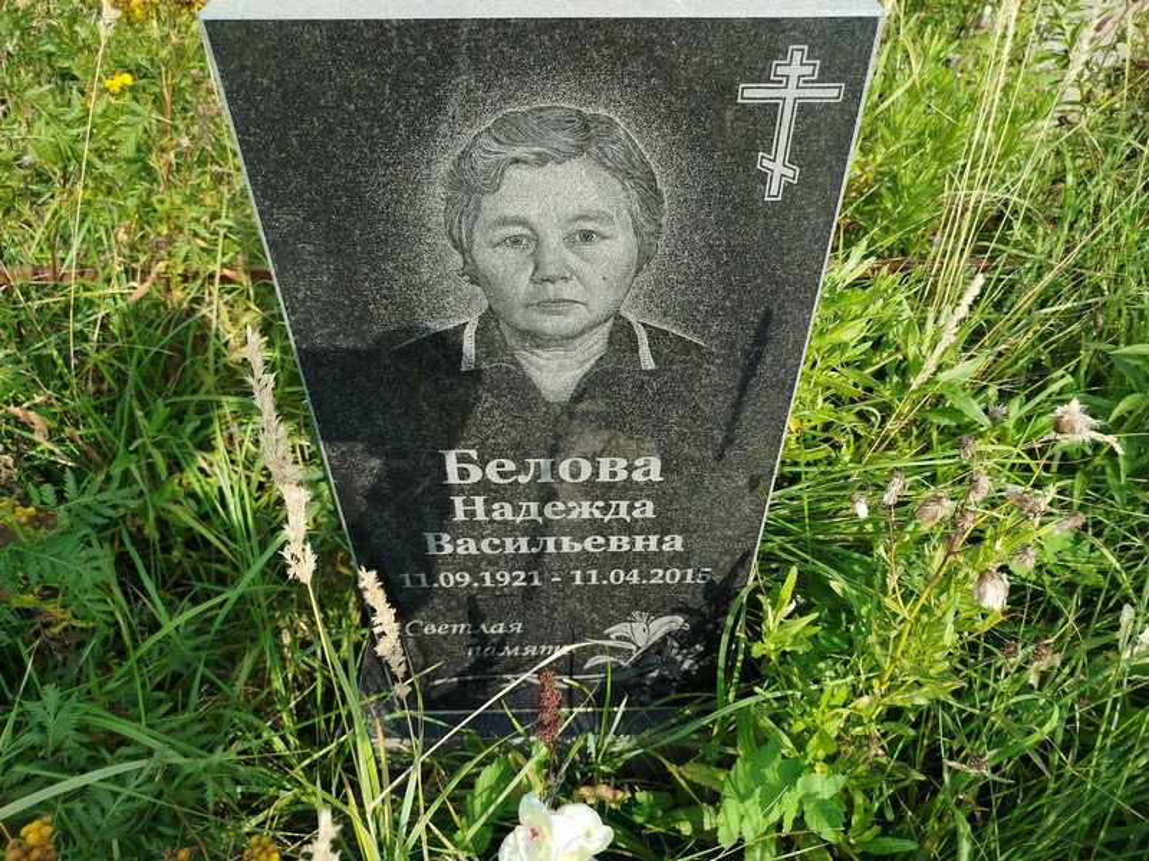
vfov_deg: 56.8
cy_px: 430
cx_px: 574
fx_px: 797
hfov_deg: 71.6
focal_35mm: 24
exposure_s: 1/451
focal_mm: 5.31
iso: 50
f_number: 1.7
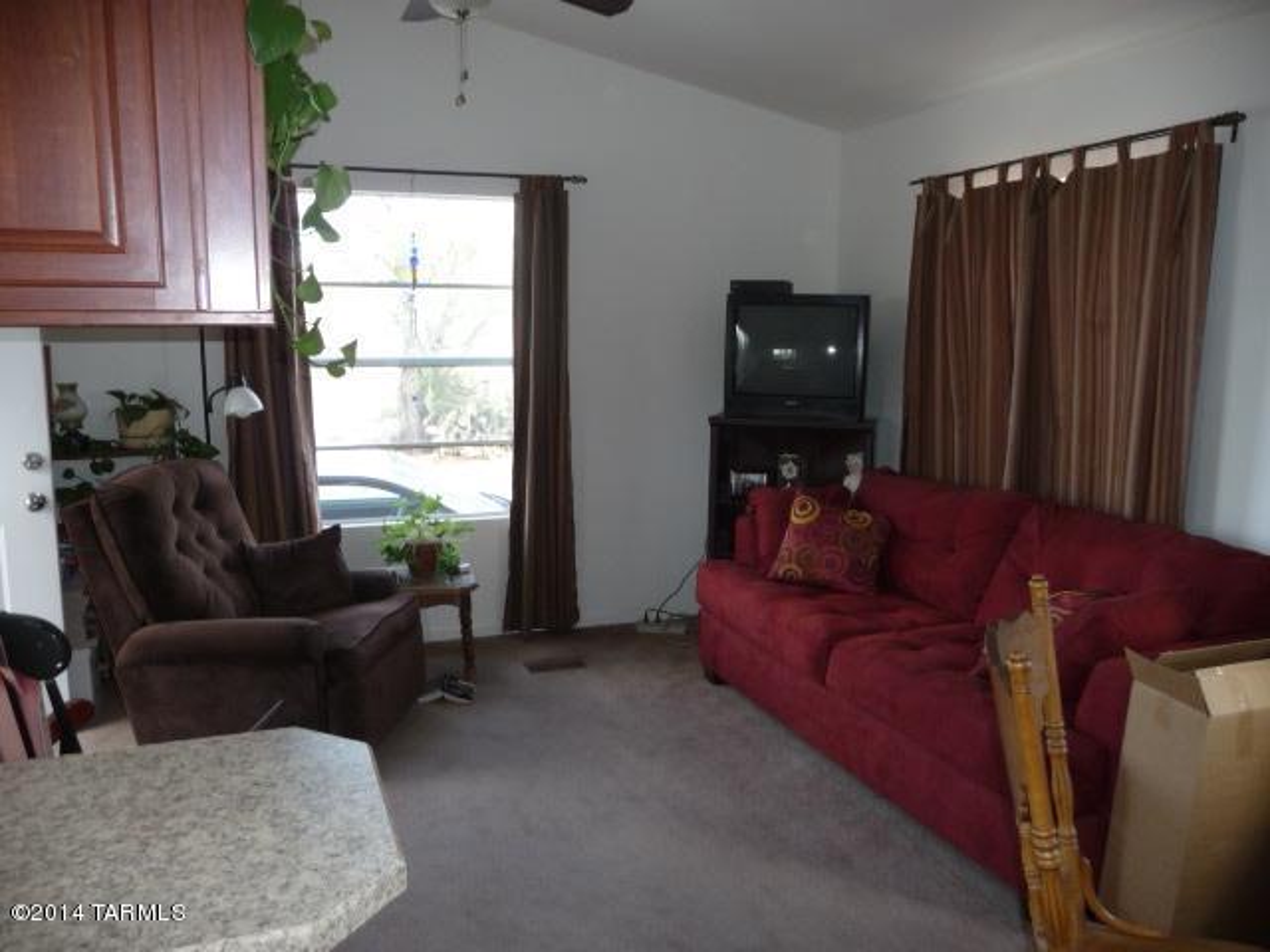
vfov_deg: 49.7
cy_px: 476
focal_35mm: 28
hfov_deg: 63.4
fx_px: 1027
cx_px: 635
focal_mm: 4.7
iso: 125
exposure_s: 1/30
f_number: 3.3
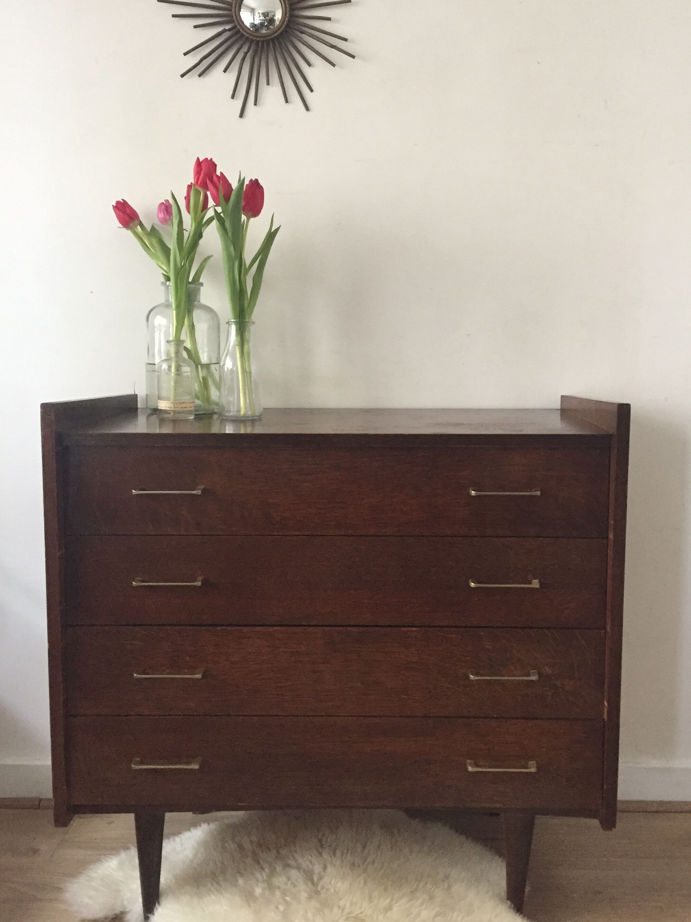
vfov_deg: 55.2
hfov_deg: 42.9
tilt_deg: -5.4
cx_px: 383
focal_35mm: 33
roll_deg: +0.4
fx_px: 878
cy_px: 404
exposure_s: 1/20
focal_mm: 4.15
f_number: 2.2
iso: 250
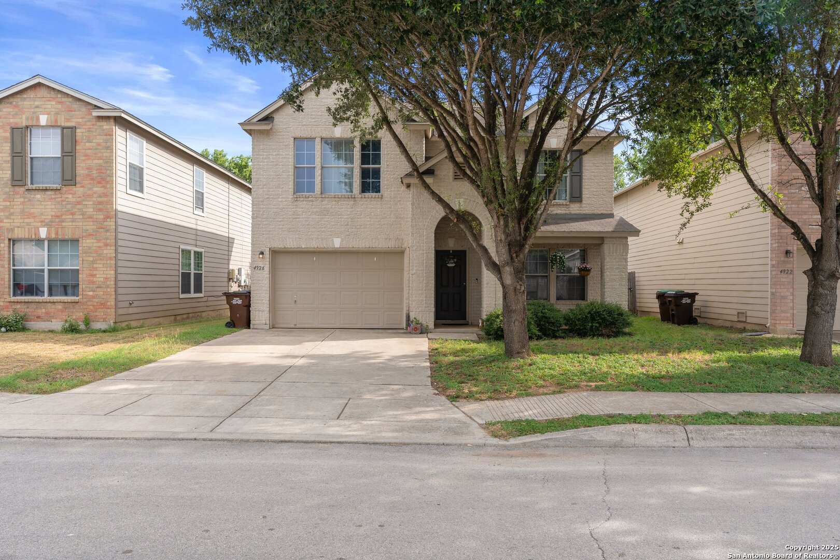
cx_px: 420
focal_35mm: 25
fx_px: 583
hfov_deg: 71.5
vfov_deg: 51.3
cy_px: 280
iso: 320
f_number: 8
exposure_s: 1/320
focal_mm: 25
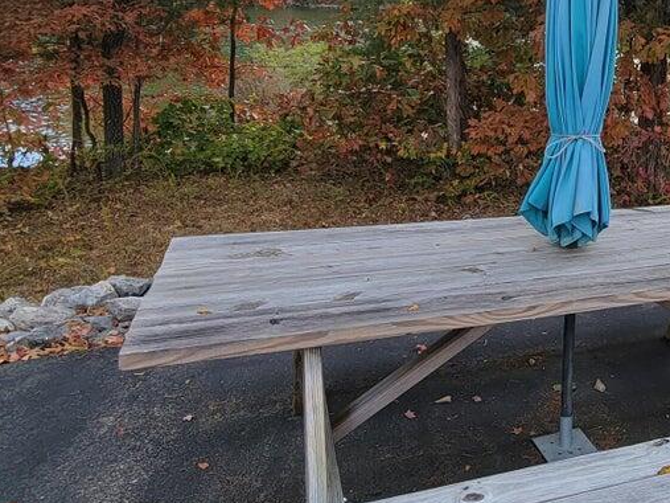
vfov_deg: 40.2
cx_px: 602
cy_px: 168
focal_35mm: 35
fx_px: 677
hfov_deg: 47.4
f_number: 2.2
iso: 50
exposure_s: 1/536
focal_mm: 2.2
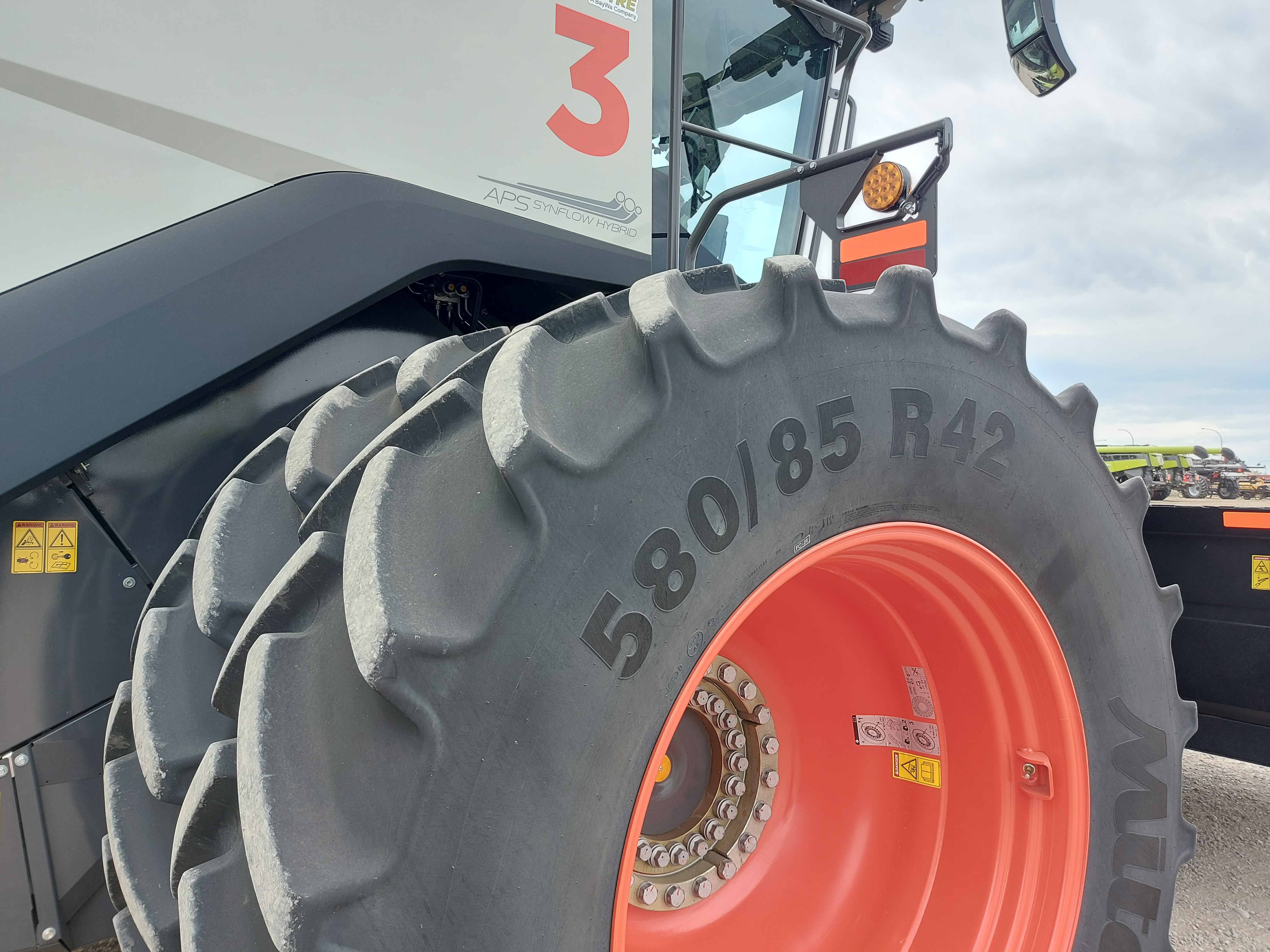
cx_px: 635
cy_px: 476
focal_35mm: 24
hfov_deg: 71.6
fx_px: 881
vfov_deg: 56.8
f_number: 1.8
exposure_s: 1/234
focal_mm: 5.23
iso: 32
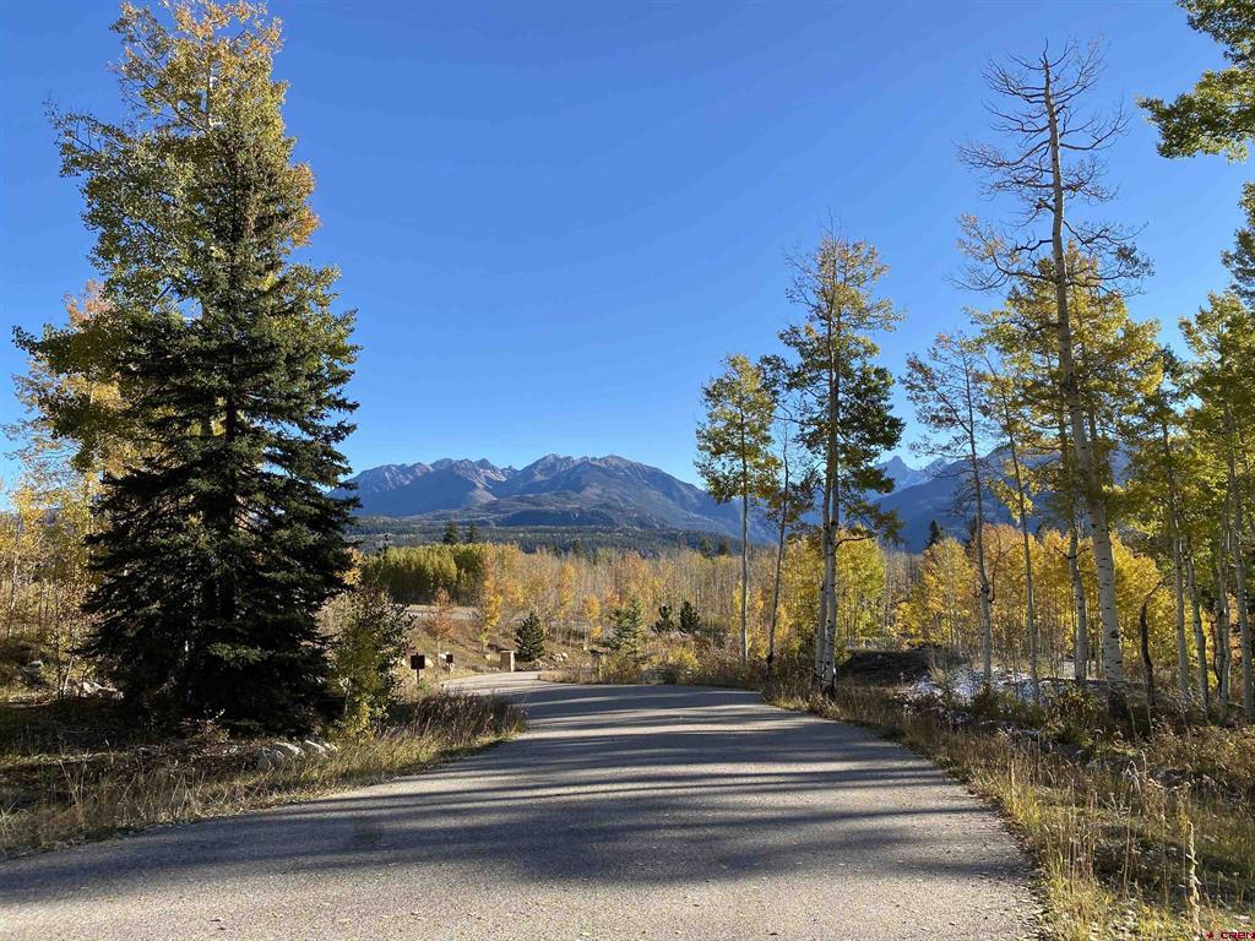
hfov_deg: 67.3
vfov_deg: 53.1
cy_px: 470
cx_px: 628
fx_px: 943
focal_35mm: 26
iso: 32
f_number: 1.8
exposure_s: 1/1484
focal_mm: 4.25
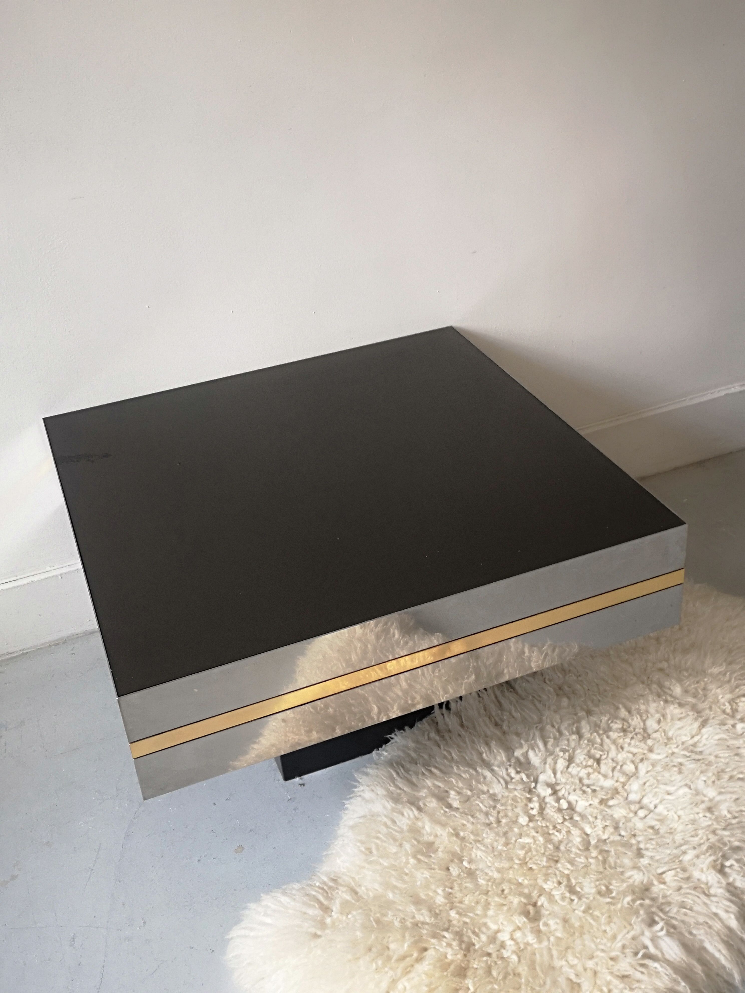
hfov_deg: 38.7
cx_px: 372
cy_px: 496
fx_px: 1062
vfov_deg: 50.1
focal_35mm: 37
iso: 200
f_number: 1.8
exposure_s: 1/33.3
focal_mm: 3.95
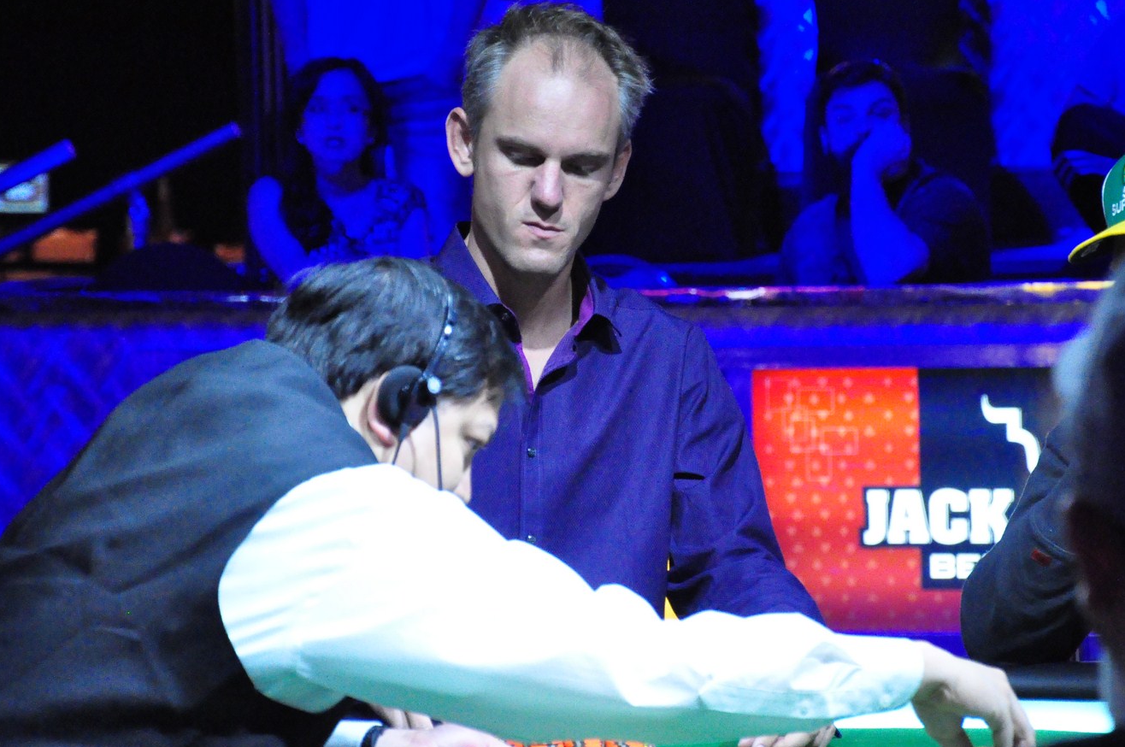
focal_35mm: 195
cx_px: 608
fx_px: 6074
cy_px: 426
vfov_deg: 7.0
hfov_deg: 10.6
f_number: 5.6
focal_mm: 105
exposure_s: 1/100
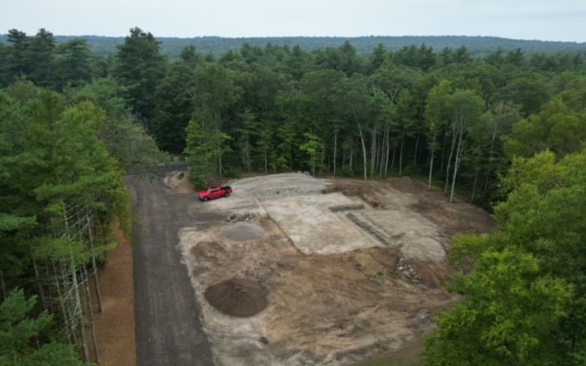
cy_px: 196
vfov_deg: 47.5
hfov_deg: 70.4
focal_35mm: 26
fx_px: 415
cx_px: 297
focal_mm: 6.72
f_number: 1.7
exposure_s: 1/500
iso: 100
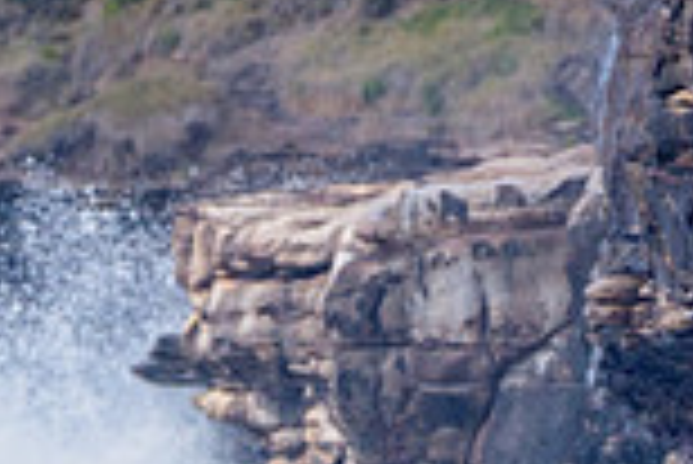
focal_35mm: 2314
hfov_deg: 0.9
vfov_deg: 0.6
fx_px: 44586
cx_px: 30
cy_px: 919
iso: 280
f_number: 5.6
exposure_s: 1/2000
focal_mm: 500
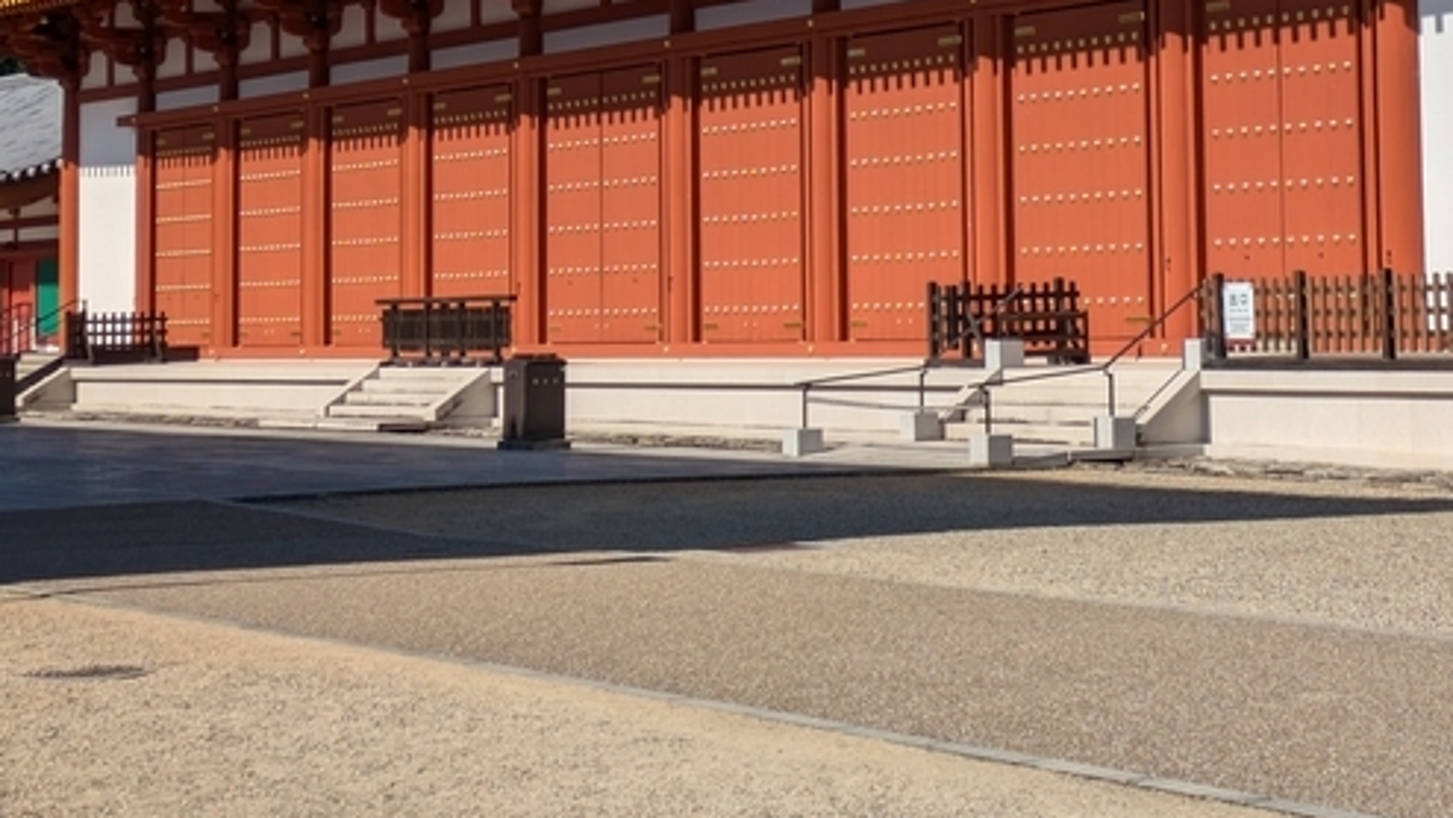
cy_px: 16
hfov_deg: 23.3
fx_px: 3468
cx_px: 1147
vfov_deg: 13.3
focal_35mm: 90
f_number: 1.89
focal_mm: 5.43
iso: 45
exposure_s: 1/5714
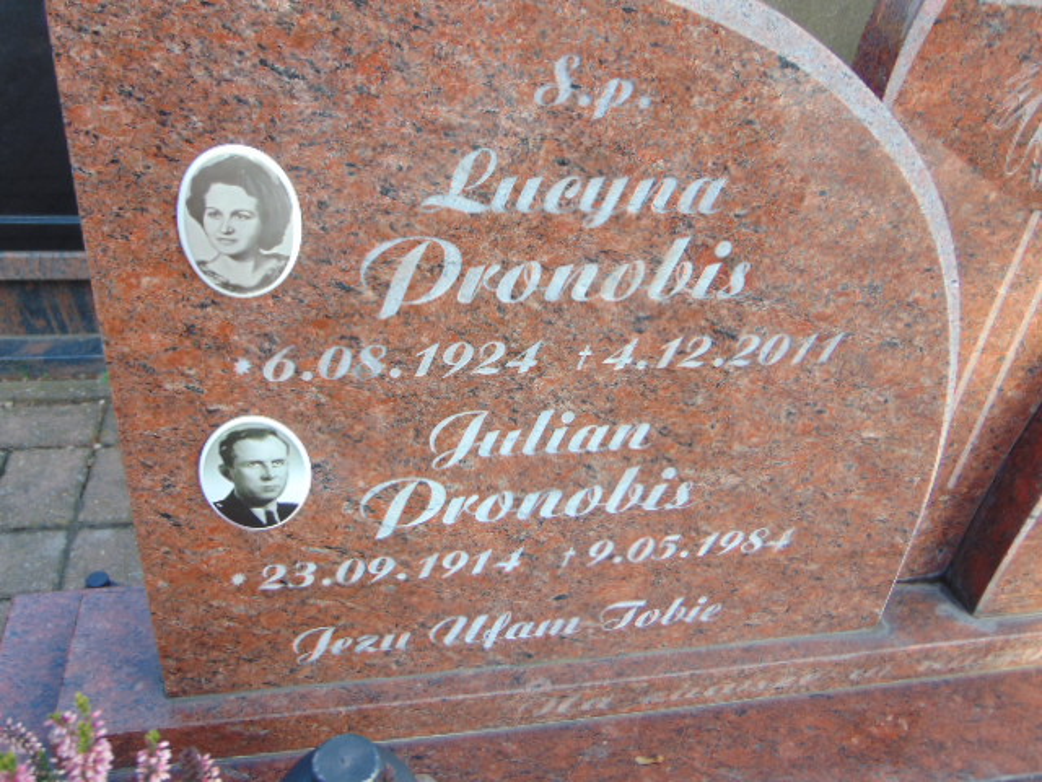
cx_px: 521
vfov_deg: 42.9
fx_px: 993
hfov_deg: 55.4
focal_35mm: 33
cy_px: 391
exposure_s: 1/125
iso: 80
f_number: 3.2
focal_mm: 5.8
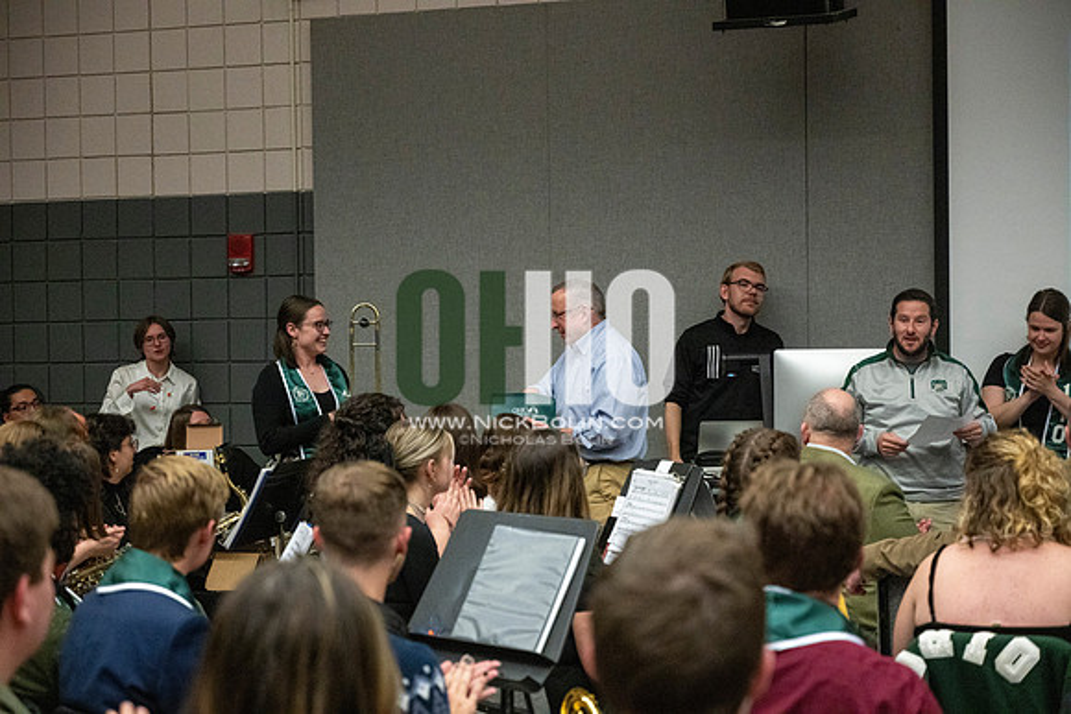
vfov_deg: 19.5
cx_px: 536
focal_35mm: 70
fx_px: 2083
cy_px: 357
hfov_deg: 28.8
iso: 10000
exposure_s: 1/500
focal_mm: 70
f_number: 4
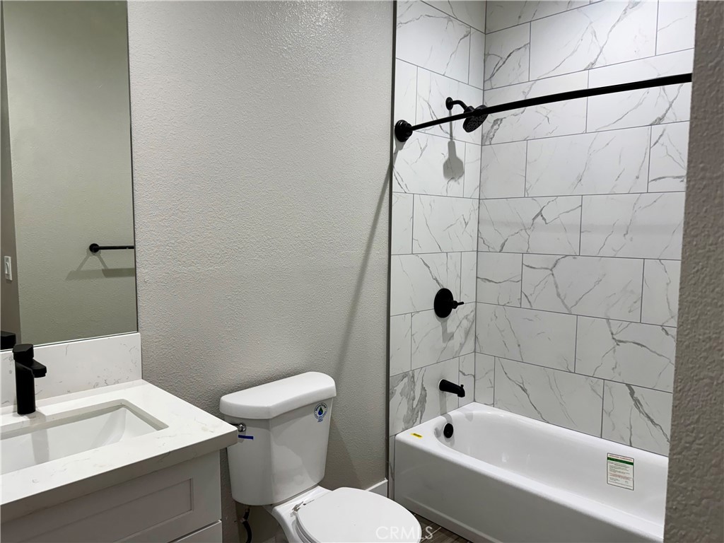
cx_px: 362
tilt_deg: -5.0
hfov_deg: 71.6
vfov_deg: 56.8
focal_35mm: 24
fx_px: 502
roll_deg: -0.8
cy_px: 272
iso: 125
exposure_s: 1/120
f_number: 1.78
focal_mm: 6.76
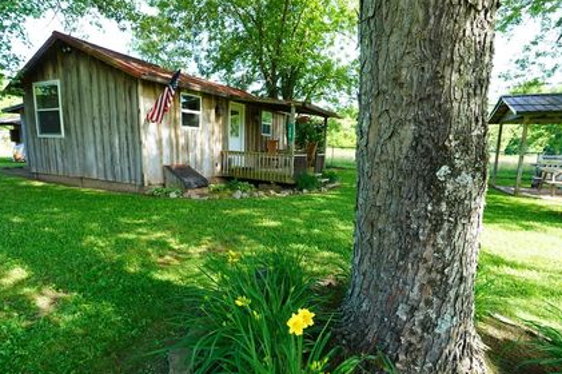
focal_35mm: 20
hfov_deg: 85.2
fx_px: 306
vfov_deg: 62.9
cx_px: 274
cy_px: 197
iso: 100
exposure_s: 1/60
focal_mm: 11
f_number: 4.5
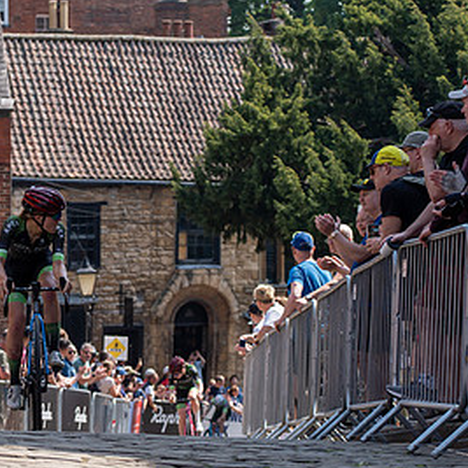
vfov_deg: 10.2
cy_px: 313
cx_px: 18
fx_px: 2616
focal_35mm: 171
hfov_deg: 10.2
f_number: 3.5
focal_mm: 69
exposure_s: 1/2500
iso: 160
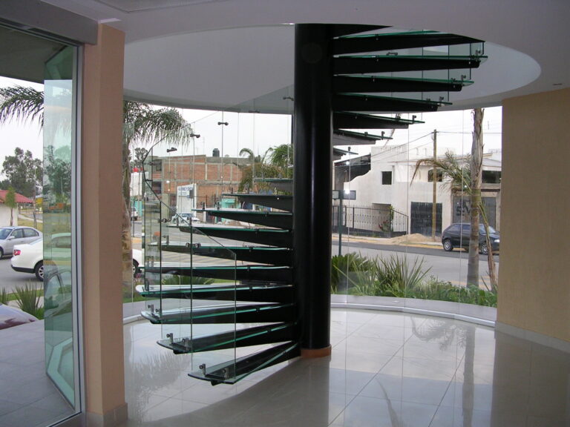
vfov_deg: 37.7
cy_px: 214
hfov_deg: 49.0
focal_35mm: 38
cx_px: 285
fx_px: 626
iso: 71
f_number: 2.8
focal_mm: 5.8
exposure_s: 1/260
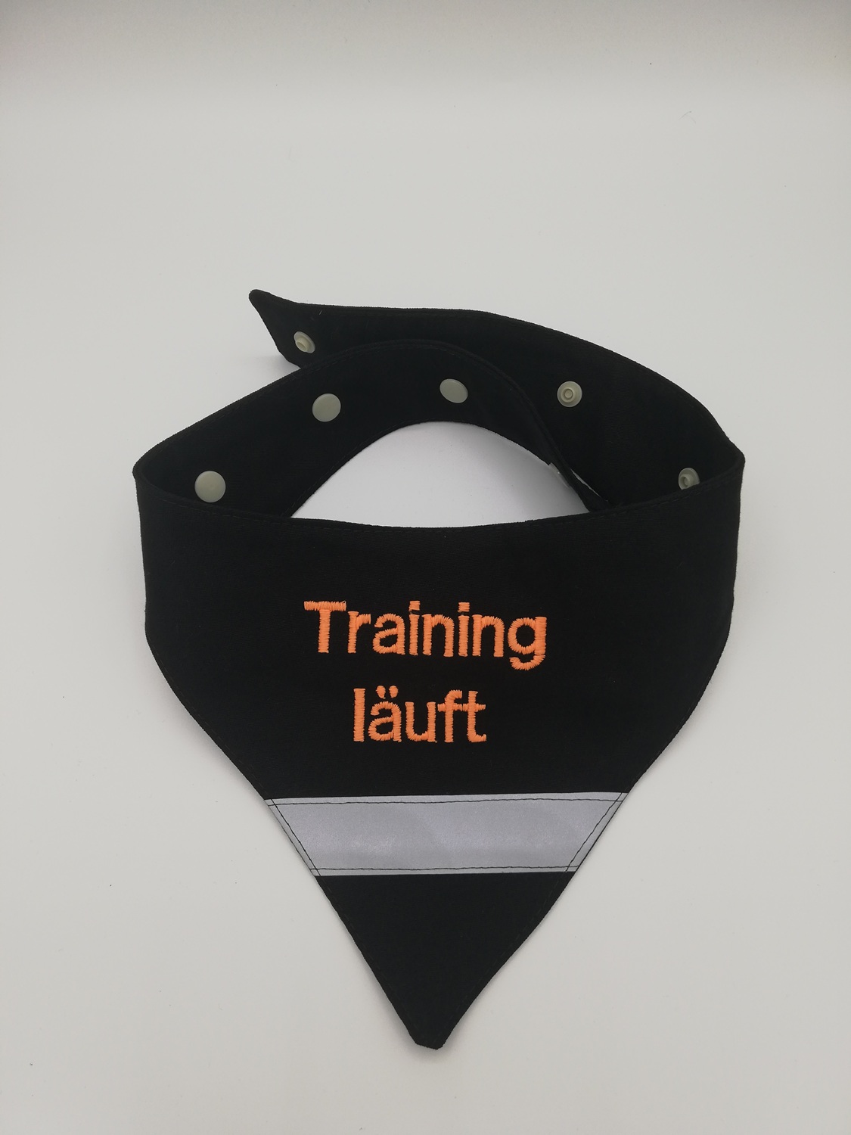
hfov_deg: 53.1
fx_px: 852
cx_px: 426
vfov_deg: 67.3
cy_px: 568
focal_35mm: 26
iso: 50
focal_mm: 3.81
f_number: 2.2
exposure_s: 1/147
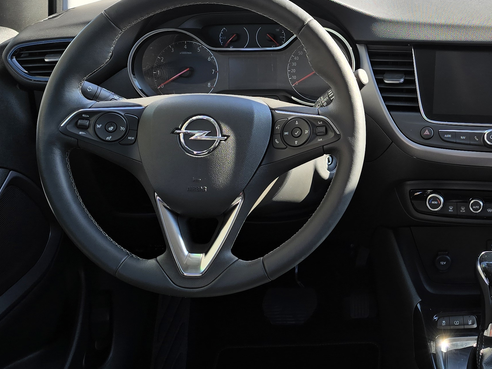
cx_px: 447
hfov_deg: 33.6
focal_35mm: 54
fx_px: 768
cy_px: 123
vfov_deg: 26.9
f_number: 1.7
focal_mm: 6.3
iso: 16
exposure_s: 1/180
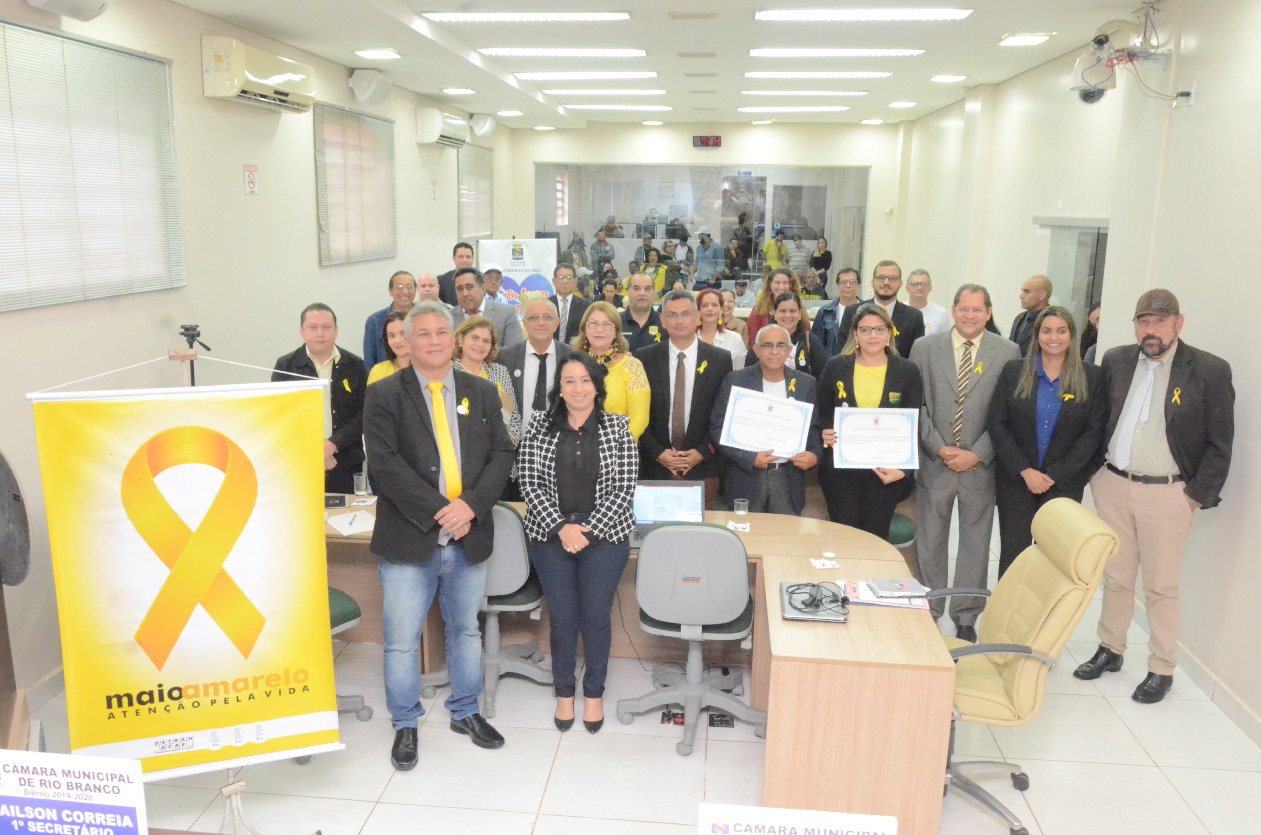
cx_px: 630
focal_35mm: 27
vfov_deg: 47.7
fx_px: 944
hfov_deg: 67.5
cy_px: 418
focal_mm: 18
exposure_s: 1/60
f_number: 11
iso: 6400
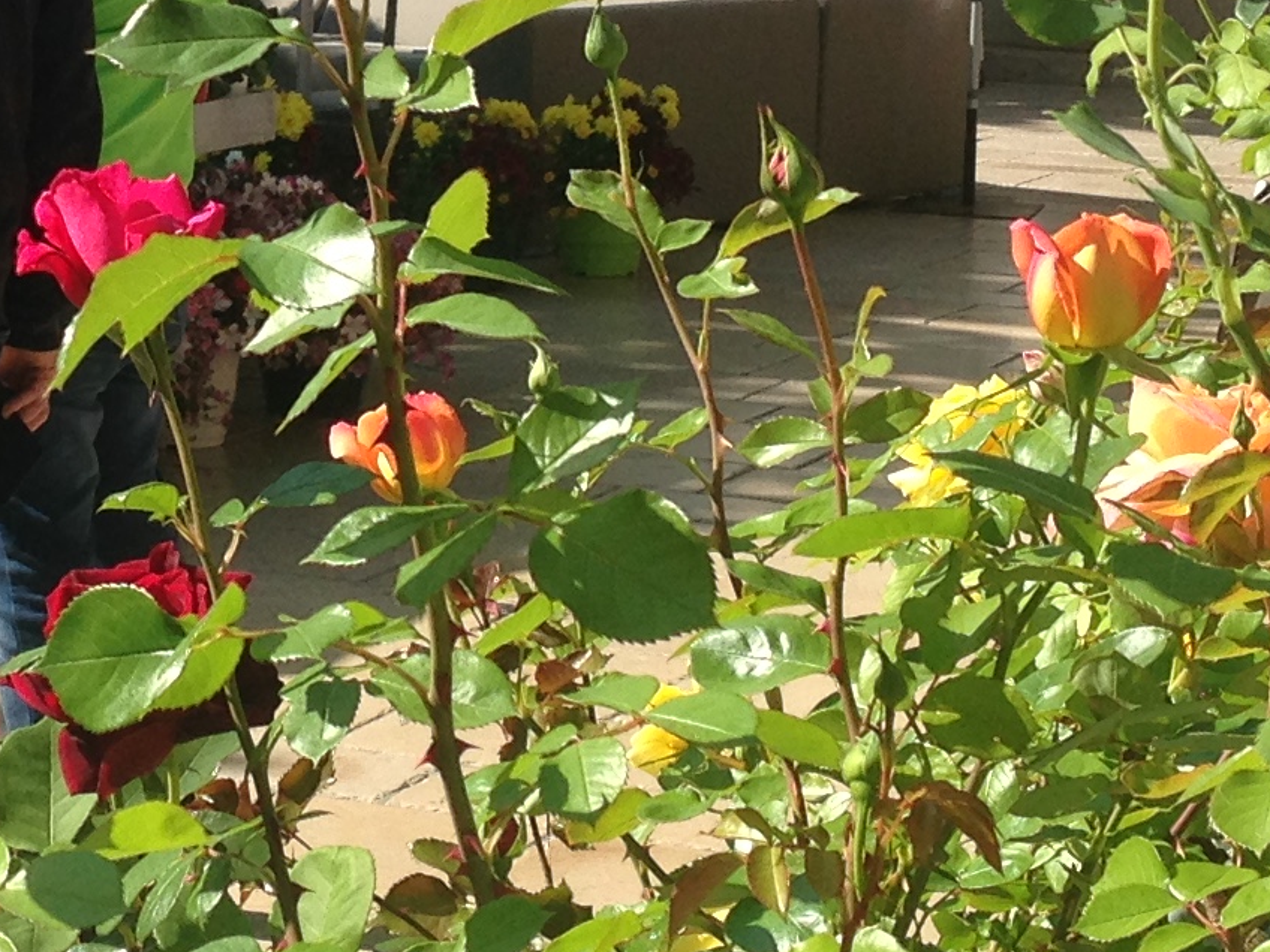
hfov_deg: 15.3
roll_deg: -1.8
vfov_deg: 11.6
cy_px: 58
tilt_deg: -2.9
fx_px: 4659
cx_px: 90
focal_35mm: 127
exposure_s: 1/1085
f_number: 2.4
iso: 50
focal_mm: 4.12
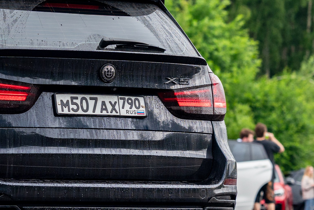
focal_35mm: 238
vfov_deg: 5.8
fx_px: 2076
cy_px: 131
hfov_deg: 8.6
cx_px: -42
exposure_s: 1/800
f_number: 3.5
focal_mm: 85
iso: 400
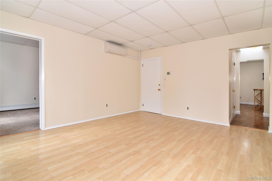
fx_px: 125
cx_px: 136
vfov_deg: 72.0
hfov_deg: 95.0
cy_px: 90
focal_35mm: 16
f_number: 11
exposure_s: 1/60
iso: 500
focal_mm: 11
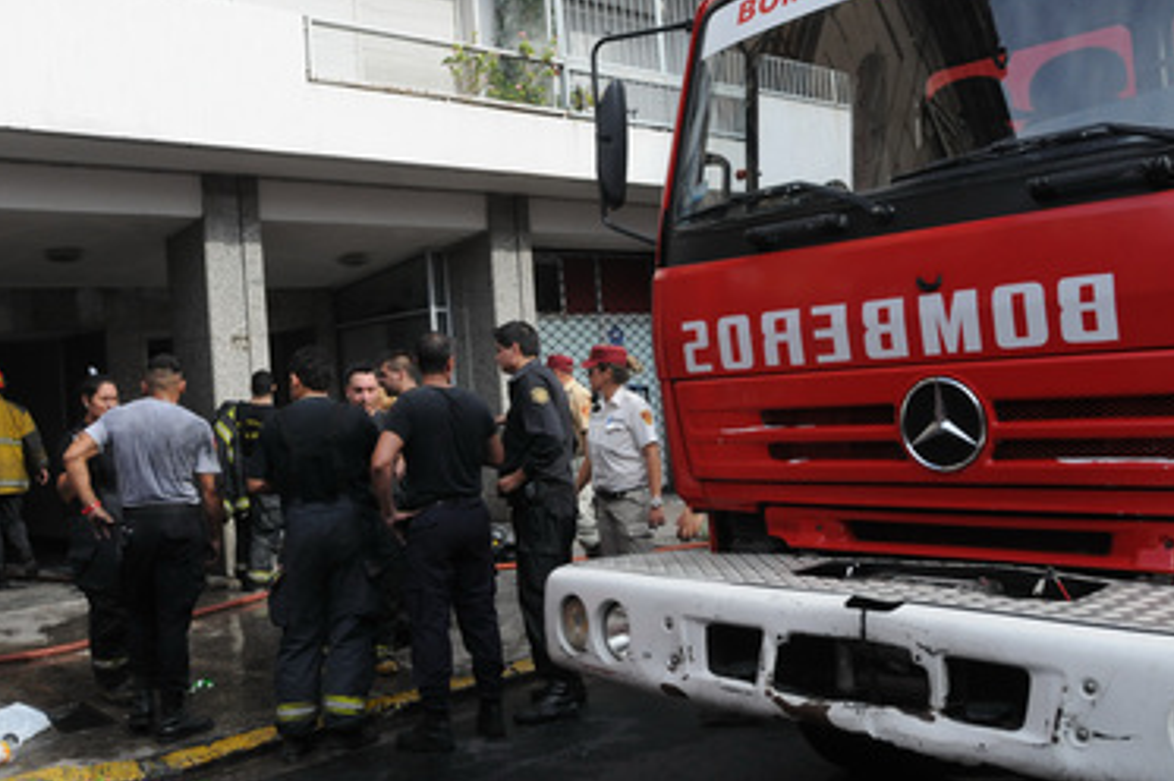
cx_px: 557
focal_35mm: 35
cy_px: 370
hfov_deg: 54.4
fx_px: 1140
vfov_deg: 37.8
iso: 800
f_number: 6.3
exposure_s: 1/800
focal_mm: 22
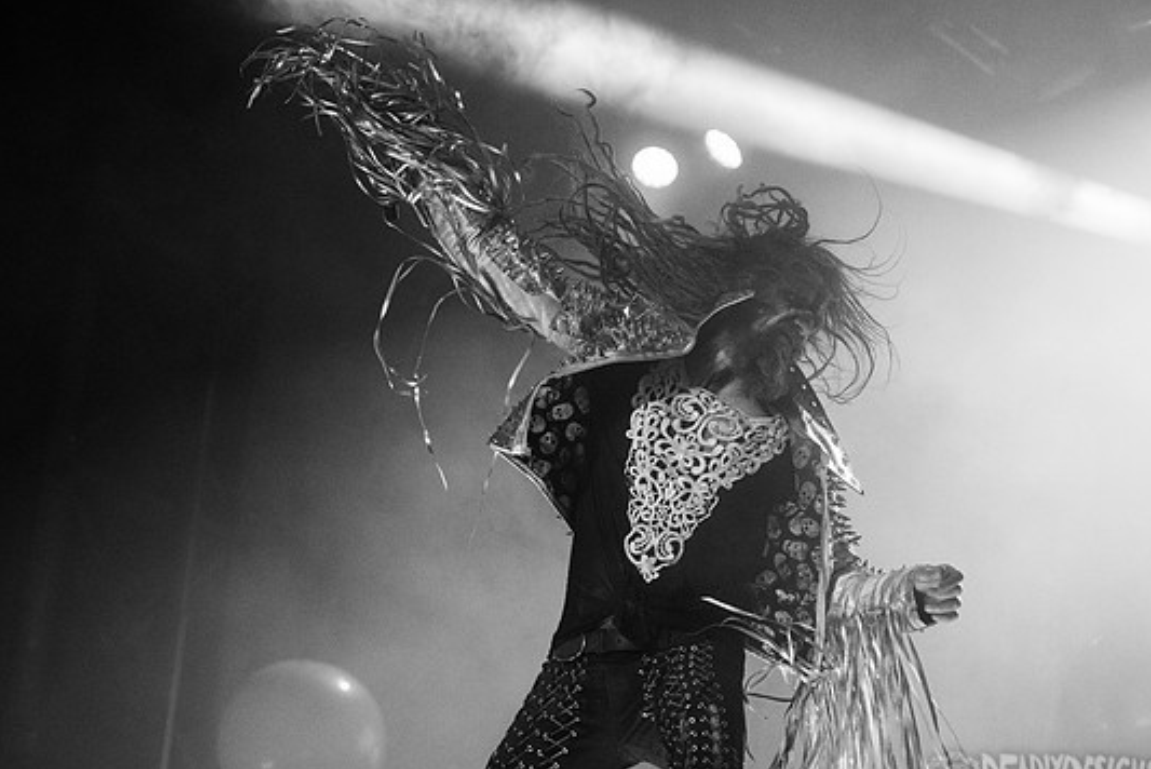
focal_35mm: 87
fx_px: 2783
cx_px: 553
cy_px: 412
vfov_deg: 15.7
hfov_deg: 23.4
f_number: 4
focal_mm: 80
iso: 3200
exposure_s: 1/1600
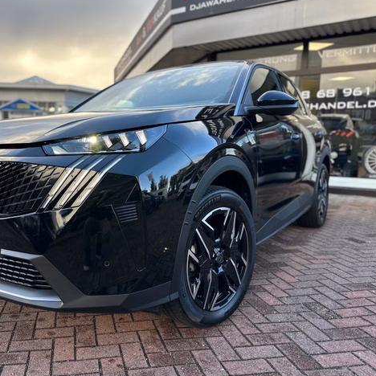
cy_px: 187
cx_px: 128
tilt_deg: -7.7
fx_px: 356
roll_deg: -0.8
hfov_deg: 54.6
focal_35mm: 29
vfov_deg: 55.6
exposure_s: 1/399
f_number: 1.78
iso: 100
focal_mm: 6.86
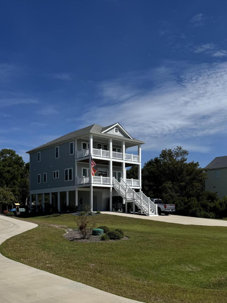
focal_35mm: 34
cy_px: 201
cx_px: 96
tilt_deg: -0.7
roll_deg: -1.1
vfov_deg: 53.0
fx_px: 297
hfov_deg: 41.7
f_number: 1.78
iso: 80
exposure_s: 1/9009
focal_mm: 6.76
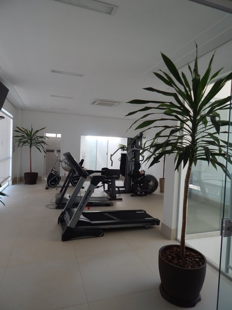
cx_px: 116
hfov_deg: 58.9
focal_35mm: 23
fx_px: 205
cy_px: 155
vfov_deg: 73.9
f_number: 3
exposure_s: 1/160
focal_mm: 4
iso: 125
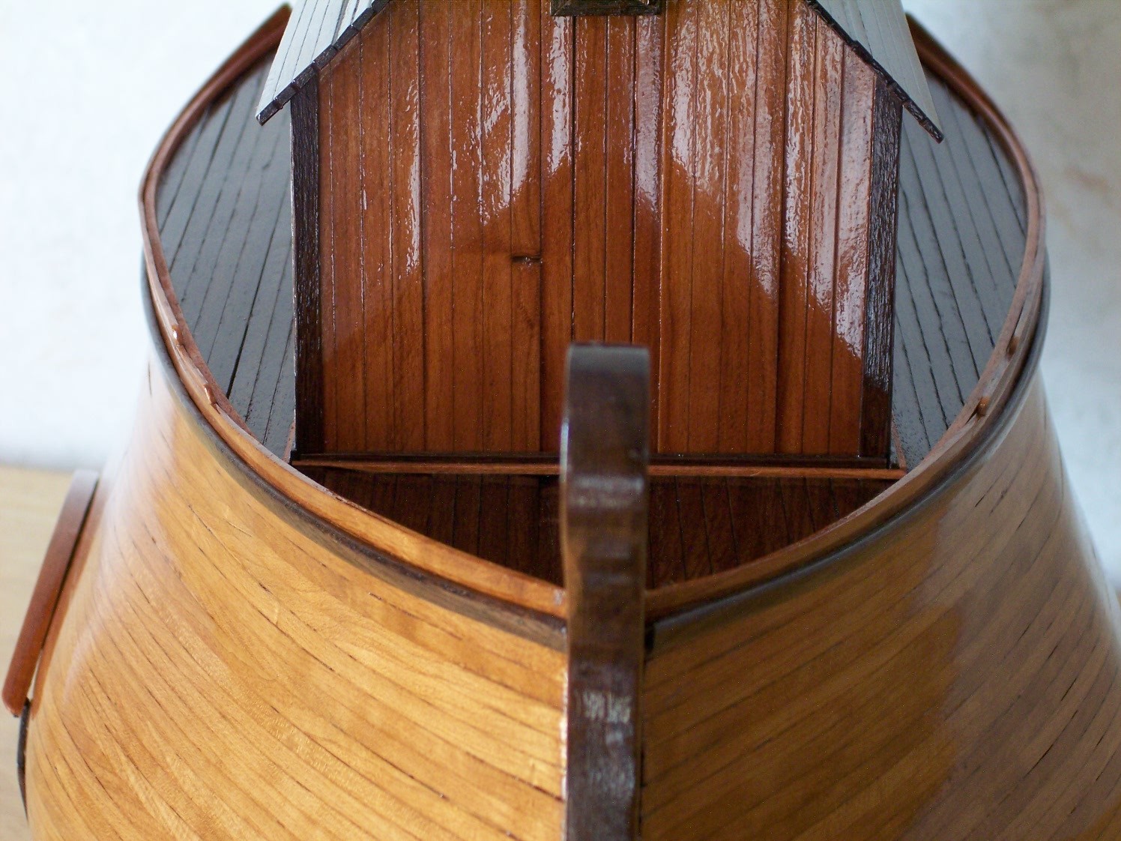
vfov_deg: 12.7
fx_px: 3789
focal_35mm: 117
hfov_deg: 16.8
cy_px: 420
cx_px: 560
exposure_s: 1/15
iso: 200
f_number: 4.8
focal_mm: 24
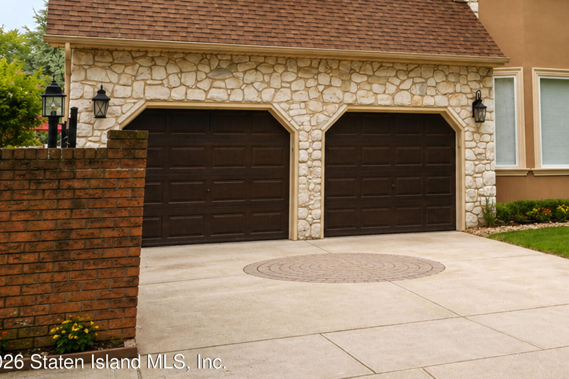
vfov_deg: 27.8
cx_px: 480
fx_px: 743
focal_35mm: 47
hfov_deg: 39.7
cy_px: 50
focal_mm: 26
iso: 64
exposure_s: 1/80
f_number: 6.3
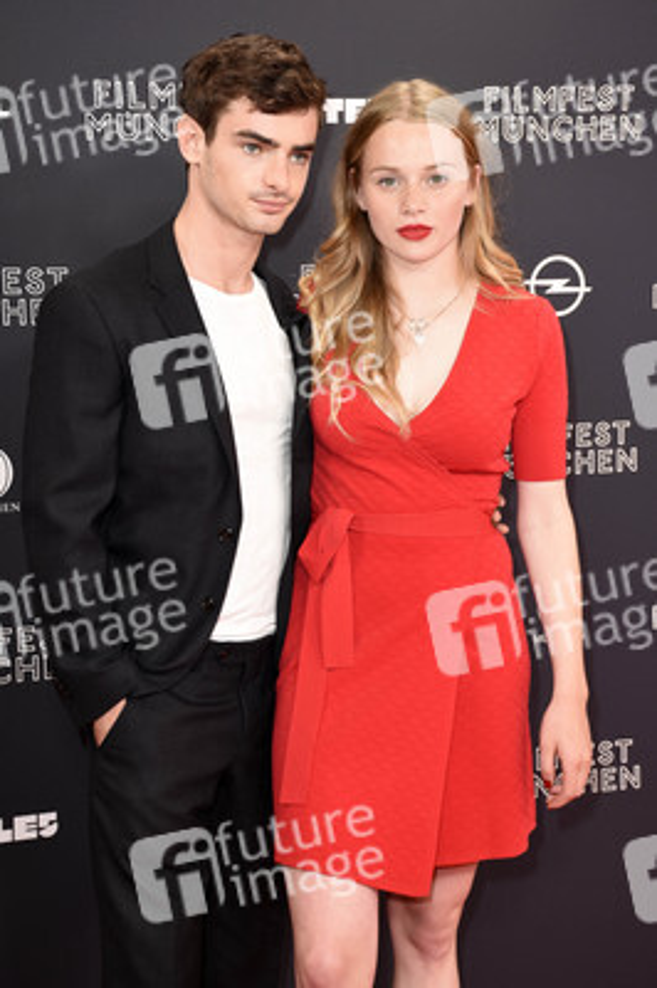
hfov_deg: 18.2
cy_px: 494
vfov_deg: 27.0
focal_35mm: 75
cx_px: 328
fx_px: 2057
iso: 400
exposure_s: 1/60
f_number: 6.3
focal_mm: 50
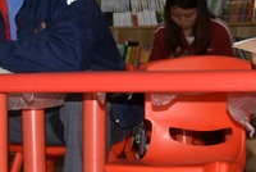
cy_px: 8
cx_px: 154
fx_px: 1075
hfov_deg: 13.6
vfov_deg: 9.1
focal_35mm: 151
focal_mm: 28
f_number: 4
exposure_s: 1/60
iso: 160
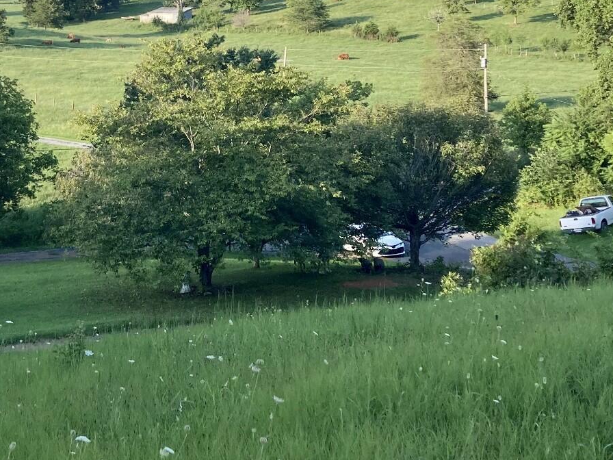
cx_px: 174
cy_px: 60
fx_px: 1133
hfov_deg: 29.9
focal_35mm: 64
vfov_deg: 22.5
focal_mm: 3.99
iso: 20
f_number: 1.8
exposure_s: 1/787
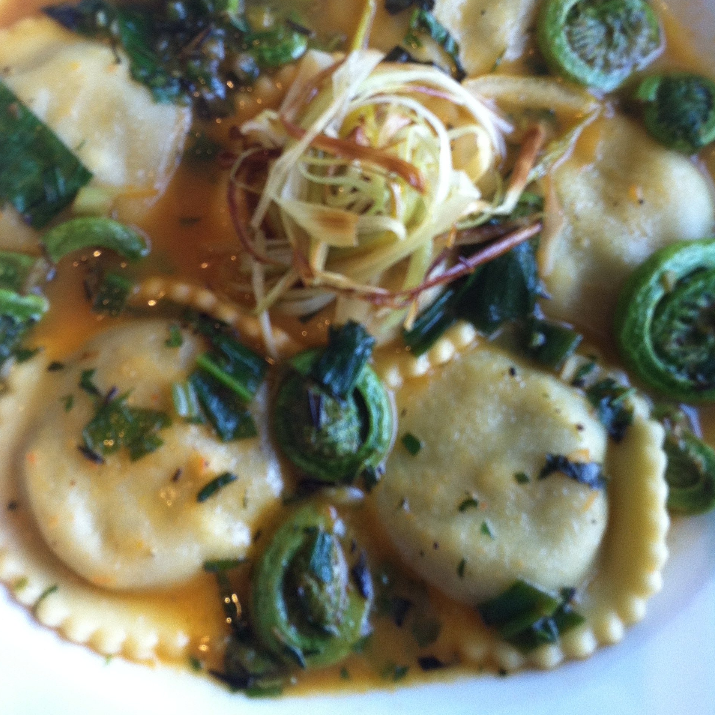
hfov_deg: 40.0
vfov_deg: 39.9
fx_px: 981
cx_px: 353
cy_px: 290
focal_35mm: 42
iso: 80
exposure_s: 1/15
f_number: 2.8
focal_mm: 3.85
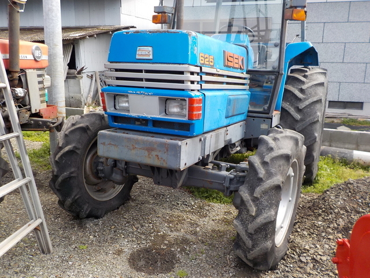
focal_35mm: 30
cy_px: 139
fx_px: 321
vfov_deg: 46.8
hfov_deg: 60.0
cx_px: 185
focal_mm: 4.1
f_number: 3.3
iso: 125
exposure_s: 1/250
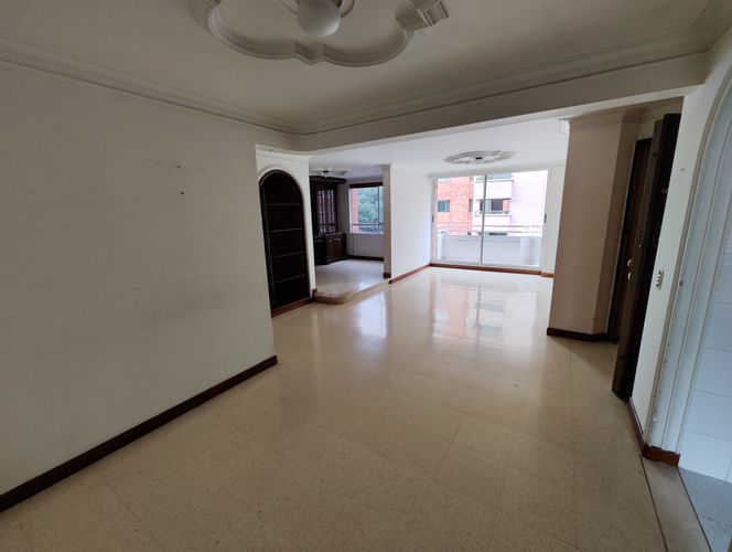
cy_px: 276
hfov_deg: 102.0
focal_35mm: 14
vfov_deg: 85.8
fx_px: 296
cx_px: 366
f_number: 2.2
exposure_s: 1/40
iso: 105
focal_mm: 2.16
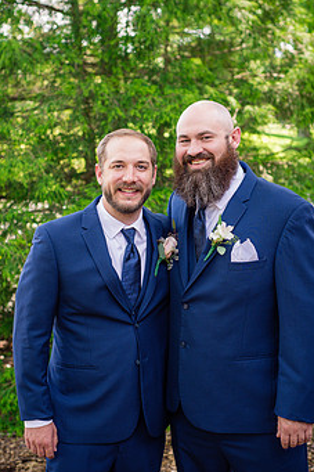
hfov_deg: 20.6
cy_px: 239
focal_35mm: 66
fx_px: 864
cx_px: 159
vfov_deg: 30.5
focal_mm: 50
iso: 400
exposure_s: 1/320
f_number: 3.2
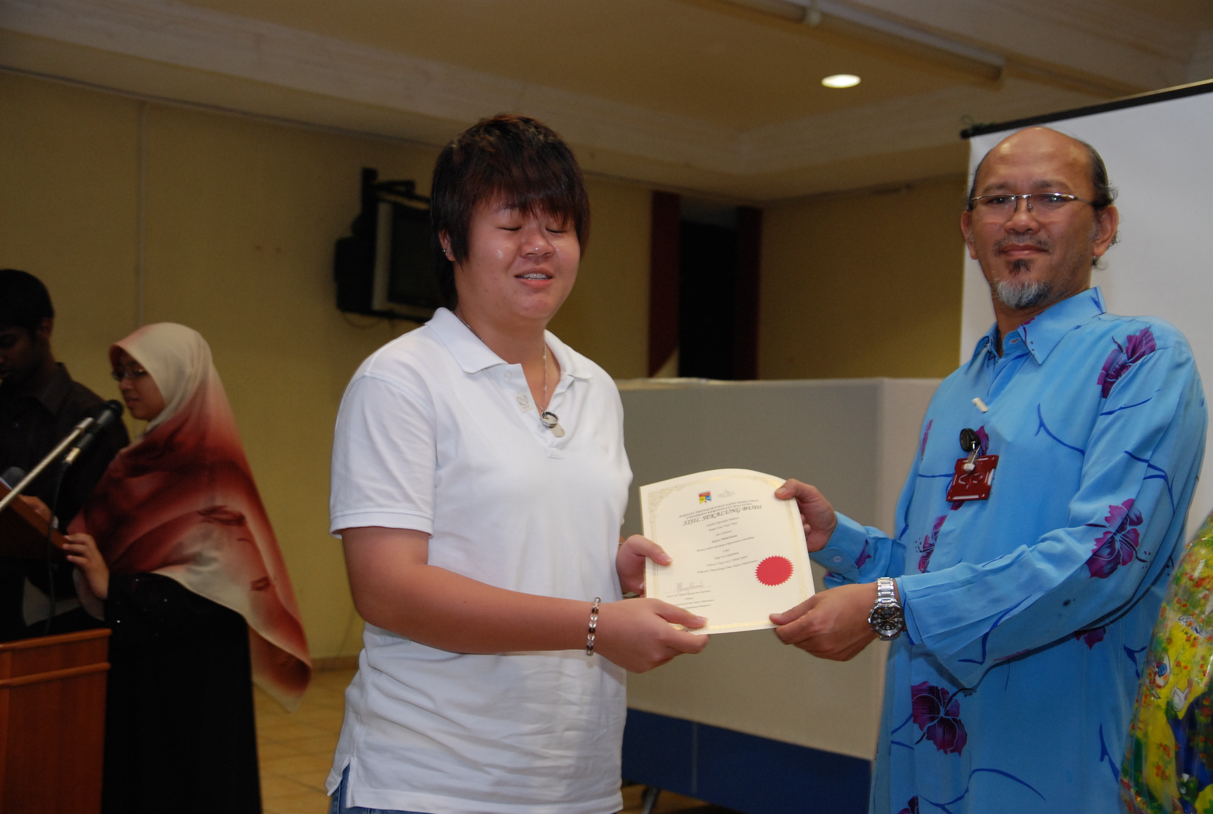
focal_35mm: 45
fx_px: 1519
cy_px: 407
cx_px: 606
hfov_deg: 43.5
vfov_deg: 30.0
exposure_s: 1/60
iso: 500
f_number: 4
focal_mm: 30
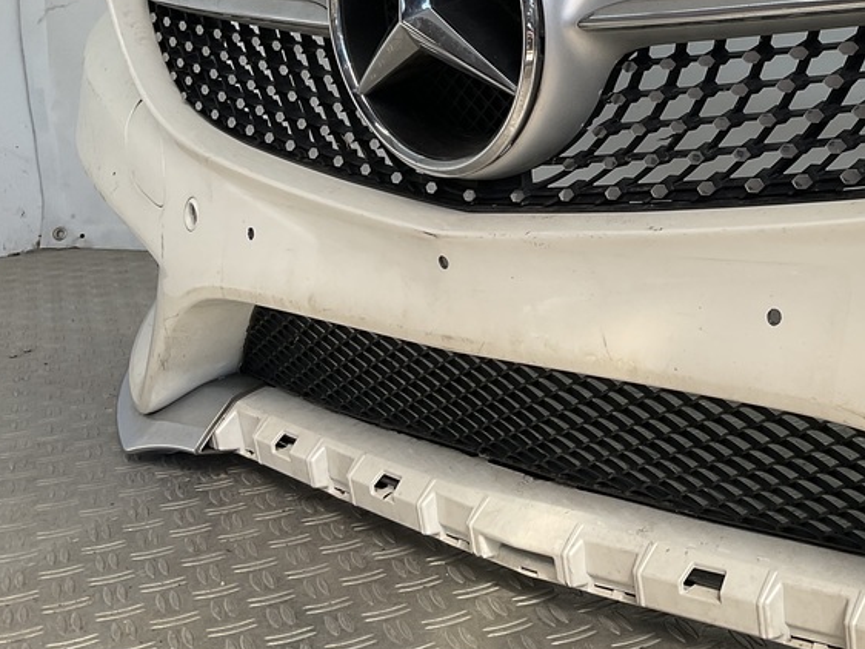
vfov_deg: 27.9
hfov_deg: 35.2
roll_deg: +0.5
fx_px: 1300
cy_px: 217
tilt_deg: -11.4
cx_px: 733
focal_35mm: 52
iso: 16
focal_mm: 3
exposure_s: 1/446
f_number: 1.8
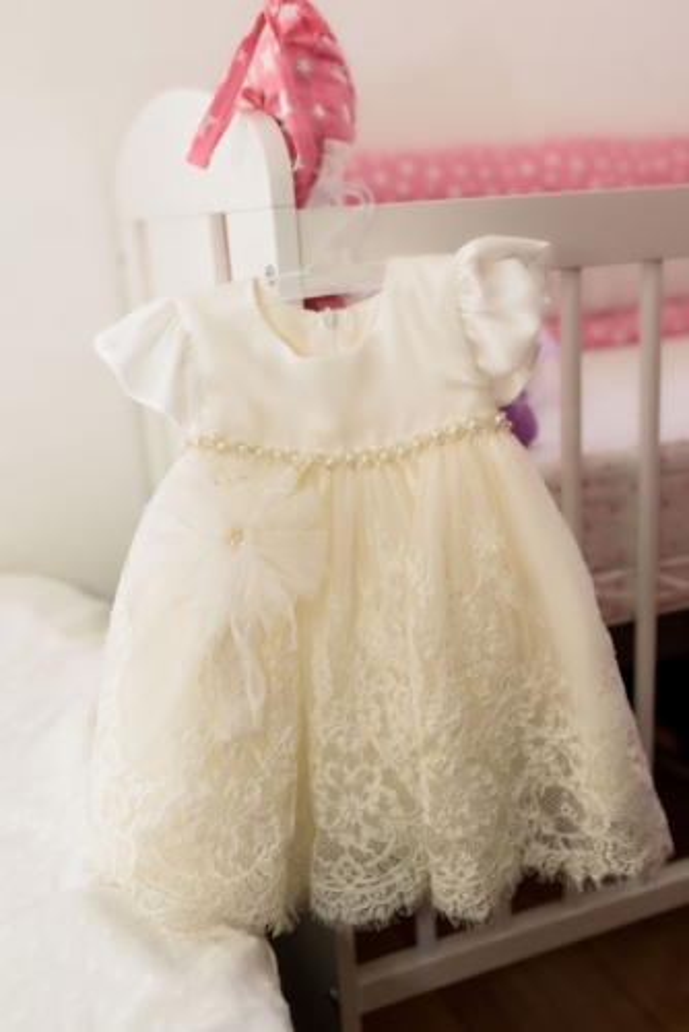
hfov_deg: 37.9
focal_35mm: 35
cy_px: 516
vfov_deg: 54.4
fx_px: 1003
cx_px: 344
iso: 1600
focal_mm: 35
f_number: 2.8
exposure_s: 1/200
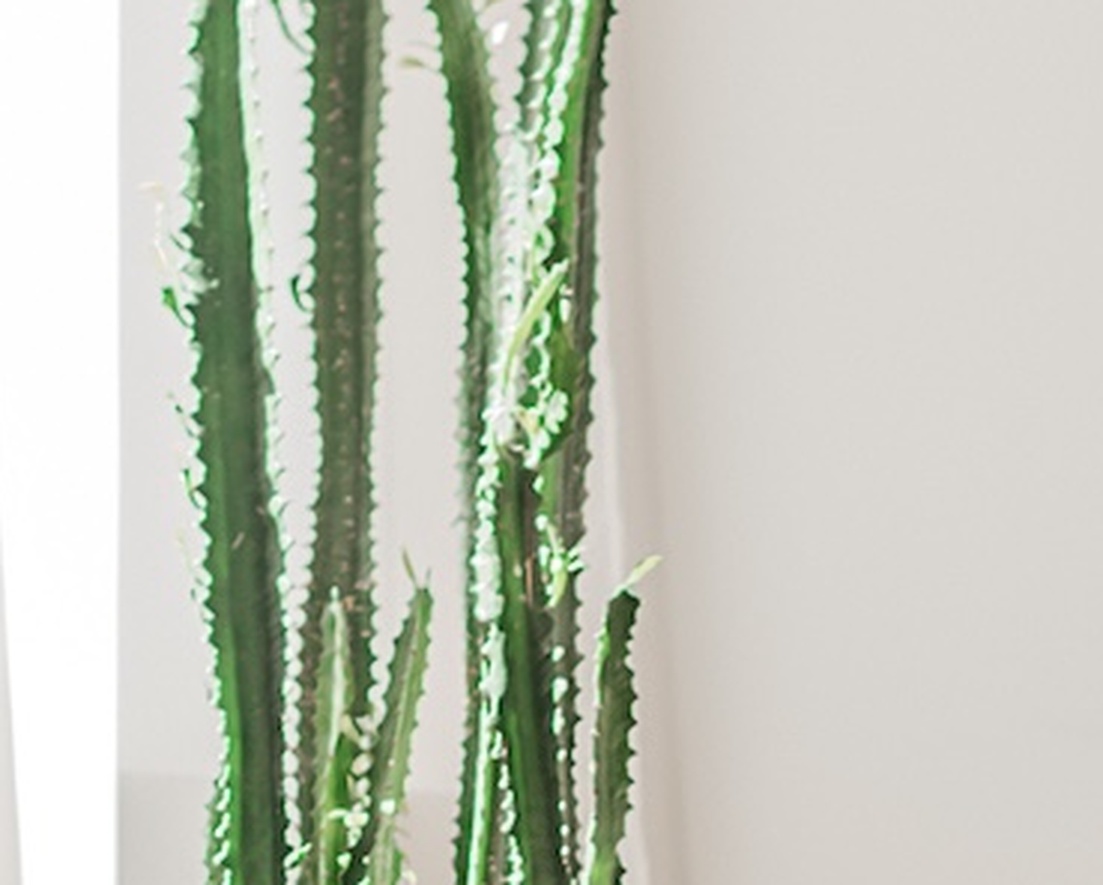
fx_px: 11209
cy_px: 1689
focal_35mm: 343
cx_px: 1076
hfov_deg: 5.6
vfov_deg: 4.5
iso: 125
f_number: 3.2
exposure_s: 1/160
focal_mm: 50
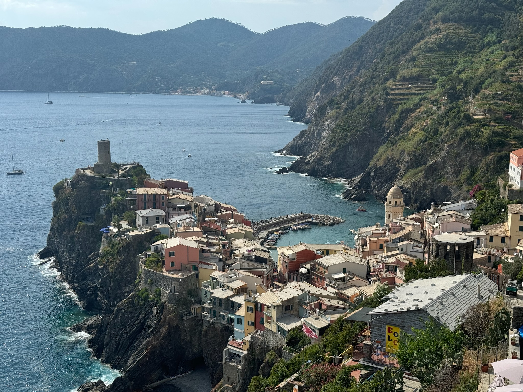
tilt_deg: -9.0
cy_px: 196
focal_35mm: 48
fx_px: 725
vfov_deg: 30.3
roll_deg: -0.5
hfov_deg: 39.7
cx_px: 262
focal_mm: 6.76
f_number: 1.78
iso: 80
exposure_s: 1/6410
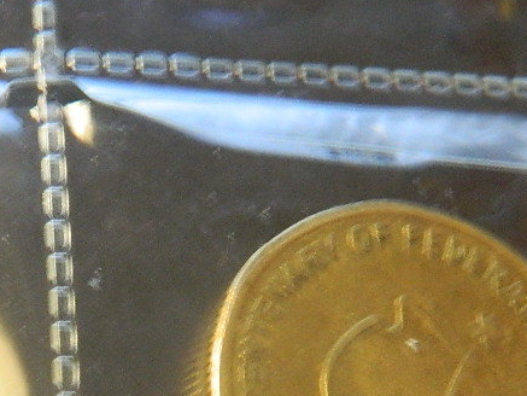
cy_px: 414
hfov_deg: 23.4
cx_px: 88
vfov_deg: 17.5
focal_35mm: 82
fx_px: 1249
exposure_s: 1/2.5
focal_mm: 6.2
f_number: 3.3
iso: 400
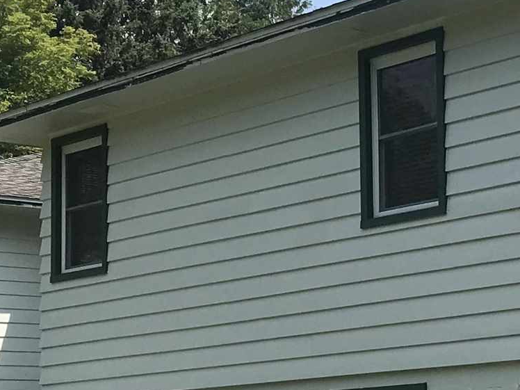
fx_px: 1728
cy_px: 316
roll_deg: +1.2
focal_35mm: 115
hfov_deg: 16.5
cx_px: 587
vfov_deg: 12.8
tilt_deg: +6.4
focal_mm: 3.99
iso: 20
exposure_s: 1/2336
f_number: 1.8
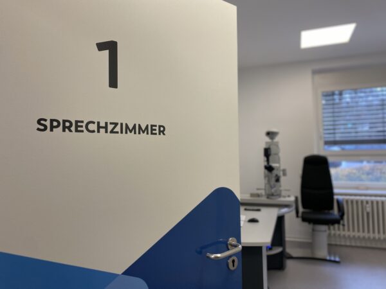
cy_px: 144
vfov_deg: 53.1
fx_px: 290
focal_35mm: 26
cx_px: 193
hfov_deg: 67.3
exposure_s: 1/100
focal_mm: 4.25
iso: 100
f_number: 1.8
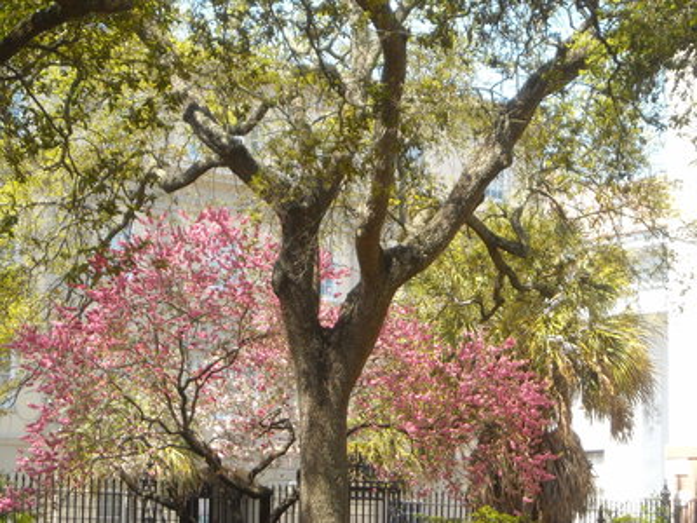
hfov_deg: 18.7
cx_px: 348
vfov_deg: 14.1
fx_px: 2114
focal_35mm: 105
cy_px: 262
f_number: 4.7
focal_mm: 17.1
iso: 129
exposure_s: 1/250
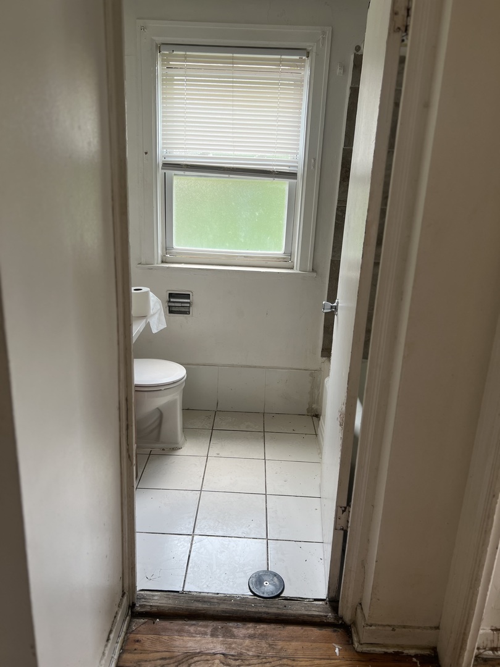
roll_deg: -2.2
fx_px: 501
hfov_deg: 53.1
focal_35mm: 26
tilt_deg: -17.0
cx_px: 250
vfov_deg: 67.3
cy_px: 334
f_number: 1.5
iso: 32
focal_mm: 5.7
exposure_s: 1/121
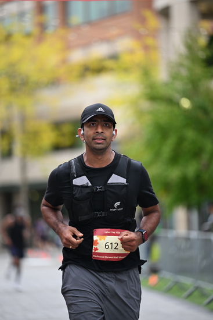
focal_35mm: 175
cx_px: 106
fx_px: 1552
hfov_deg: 7.9
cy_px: 160
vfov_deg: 11.7
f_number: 2.8
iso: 640
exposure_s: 1/2000
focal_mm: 175
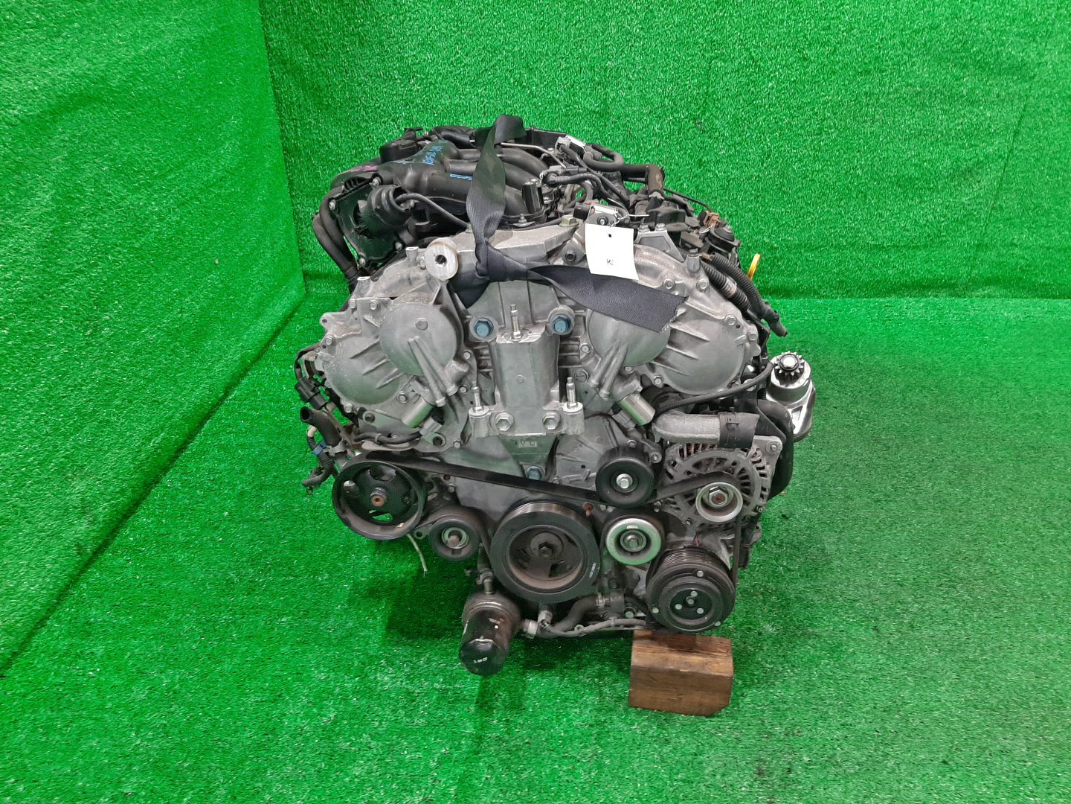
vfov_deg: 53.1
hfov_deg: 67.3
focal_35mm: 26
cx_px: 536
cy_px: 402
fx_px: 804
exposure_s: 1/50
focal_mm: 3.93
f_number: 1.7
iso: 148
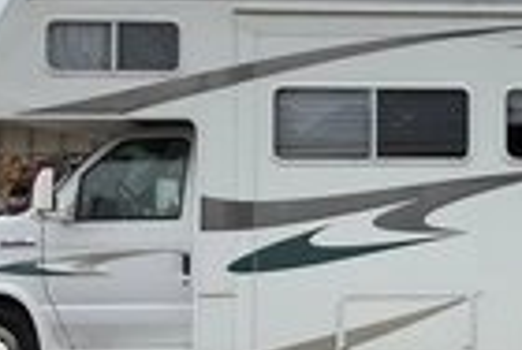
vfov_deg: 16.0
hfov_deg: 22.1
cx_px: 597
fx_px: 1250
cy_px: 164
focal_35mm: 86
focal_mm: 3
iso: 25
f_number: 1.8
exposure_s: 1/2427
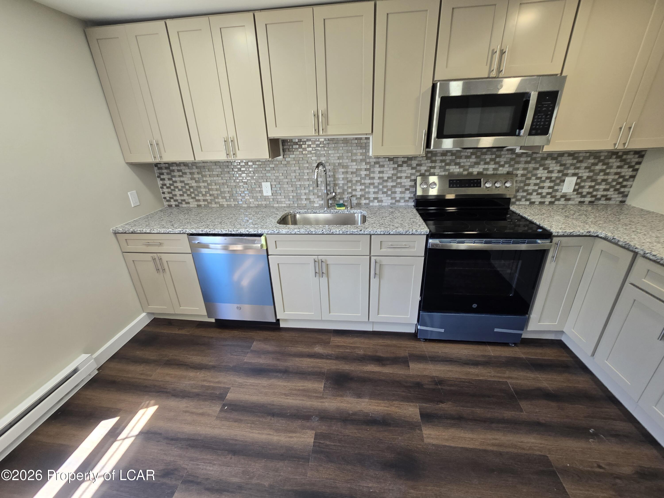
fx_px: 249
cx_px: 332
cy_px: 249
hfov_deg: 106.2
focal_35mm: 13
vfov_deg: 89.9
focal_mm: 2.2
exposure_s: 1/60
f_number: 2.2
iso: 125
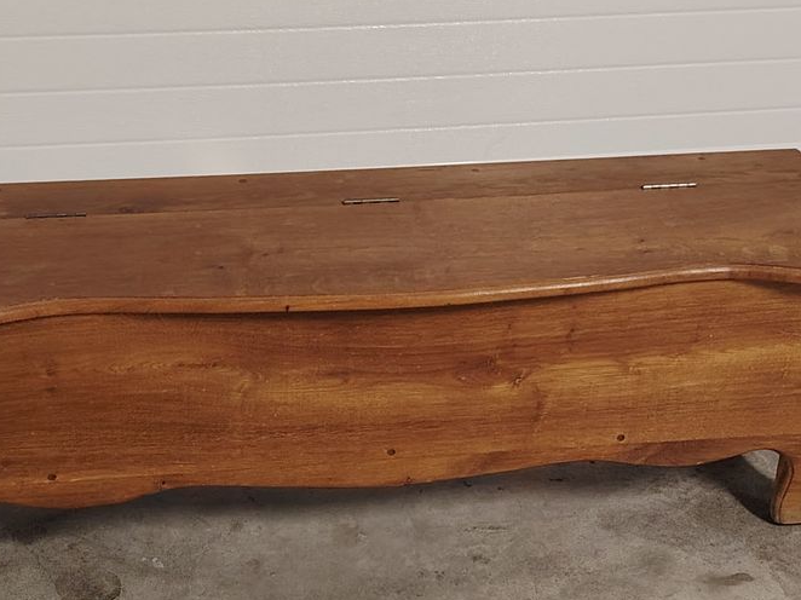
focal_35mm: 68
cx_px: 342
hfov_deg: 28.5
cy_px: 284
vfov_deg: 21.6
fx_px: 1573
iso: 1938
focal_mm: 5.25
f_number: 1.75
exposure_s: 1/25
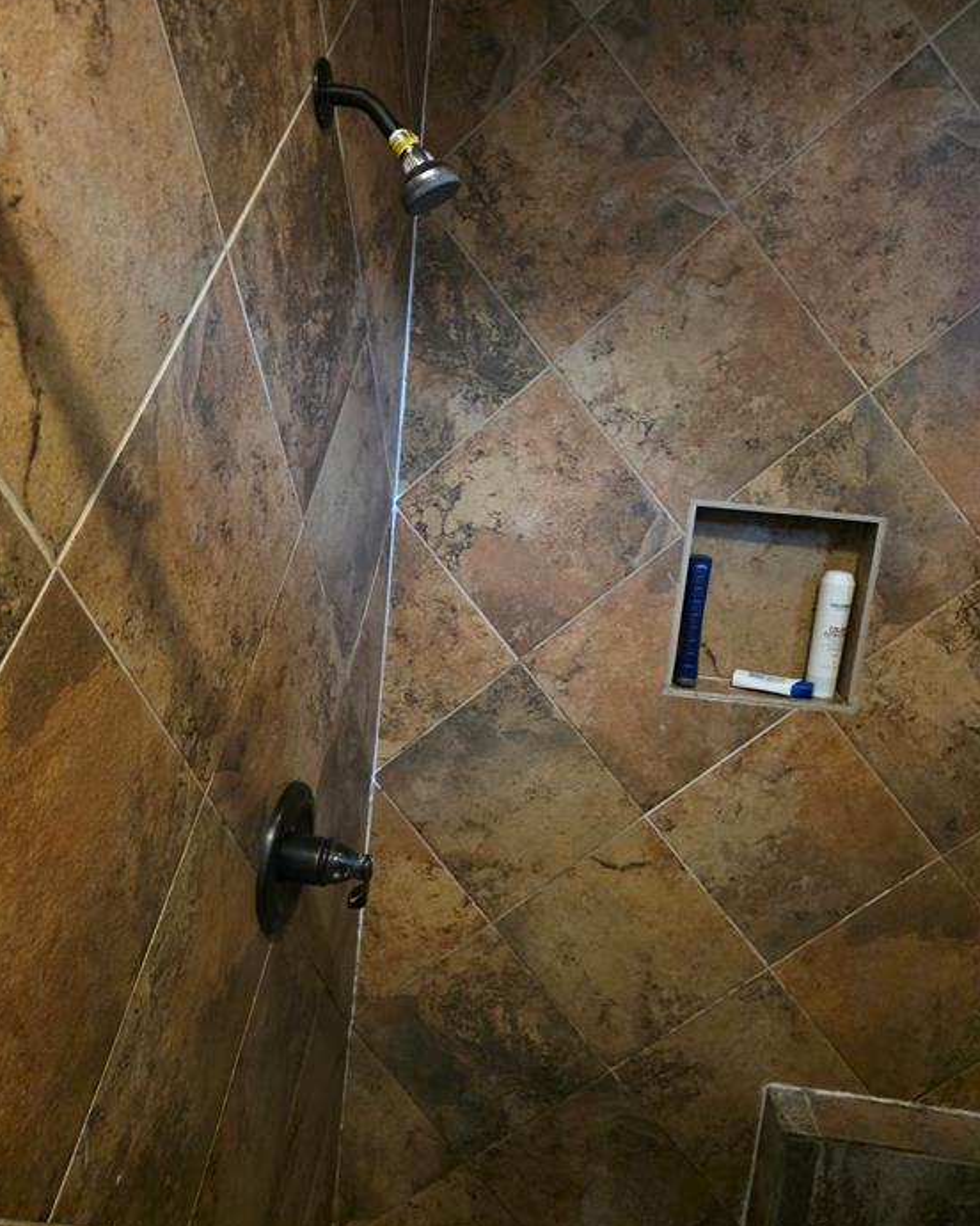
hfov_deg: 56.8
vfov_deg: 68.1
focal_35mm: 25
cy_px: 638
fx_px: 906
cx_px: 499
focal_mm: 6.25
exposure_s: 1/40
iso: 1250
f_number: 1.7
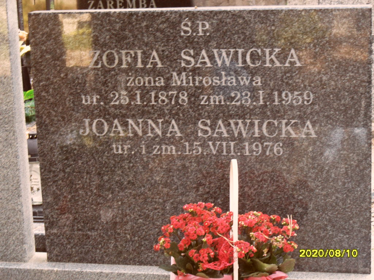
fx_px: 864
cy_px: 140
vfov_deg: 18.4
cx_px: 187
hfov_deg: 24.4
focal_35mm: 80
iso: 200
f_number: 4.2
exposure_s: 1/45
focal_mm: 13.2
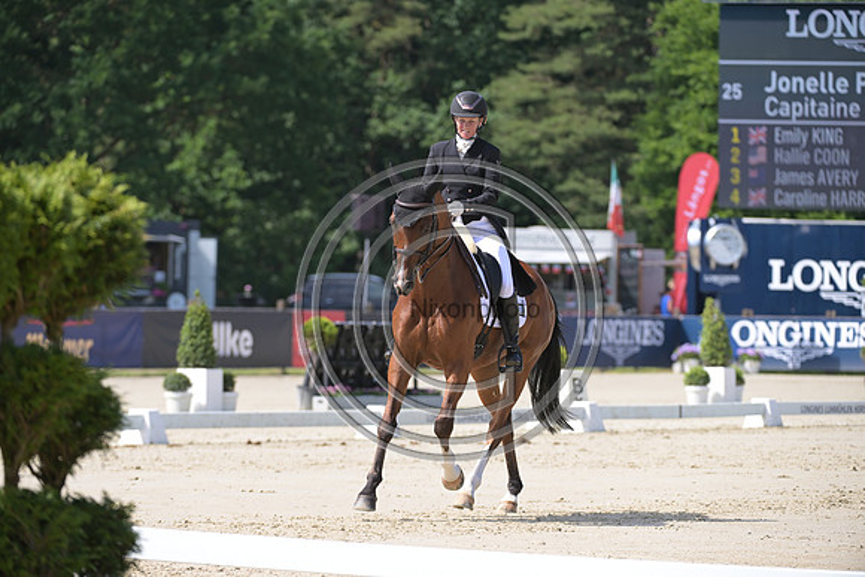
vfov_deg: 5.7
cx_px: 432
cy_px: 288
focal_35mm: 240
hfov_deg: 8.6
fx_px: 5768
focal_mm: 240
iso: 400
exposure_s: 1/1250
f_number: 5
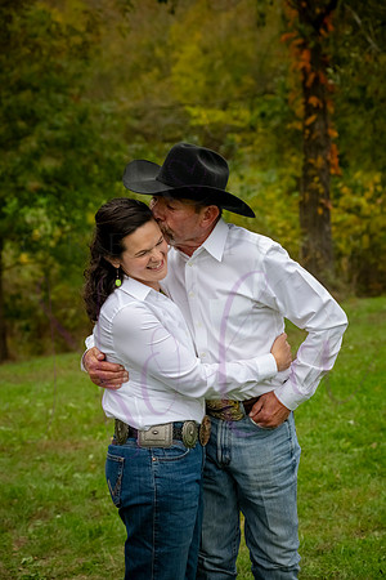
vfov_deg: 22.1
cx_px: 193
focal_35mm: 92
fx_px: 1480
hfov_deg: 14.9
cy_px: 290
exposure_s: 1/800
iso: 2000
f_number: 6.3
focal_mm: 92
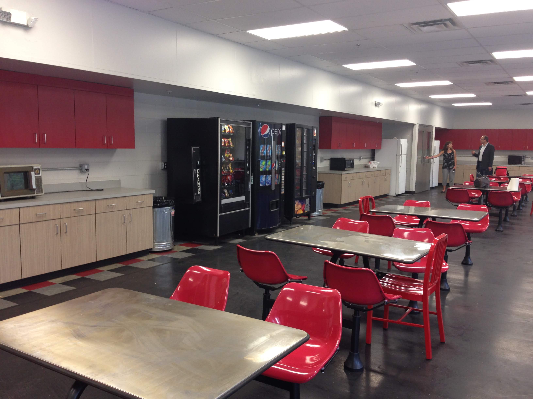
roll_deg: -0.9
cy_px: 200
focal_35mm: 33
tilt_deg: -6.9
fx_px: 508
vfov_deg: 42.9
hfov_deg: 55.4
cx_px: 266
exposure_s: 1/20
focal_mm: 4.12
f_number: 2.4
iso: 80
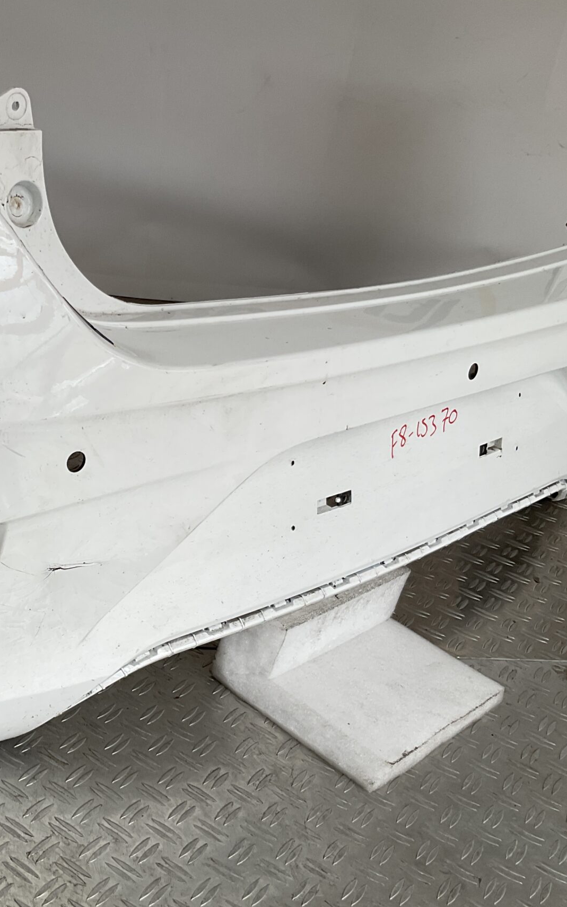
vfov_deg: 43.5
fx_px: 1138
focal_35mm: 46
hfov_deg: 27.2
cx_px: 74
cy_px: 451
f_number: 1.8
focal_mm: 3
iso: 20
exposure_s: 1/100
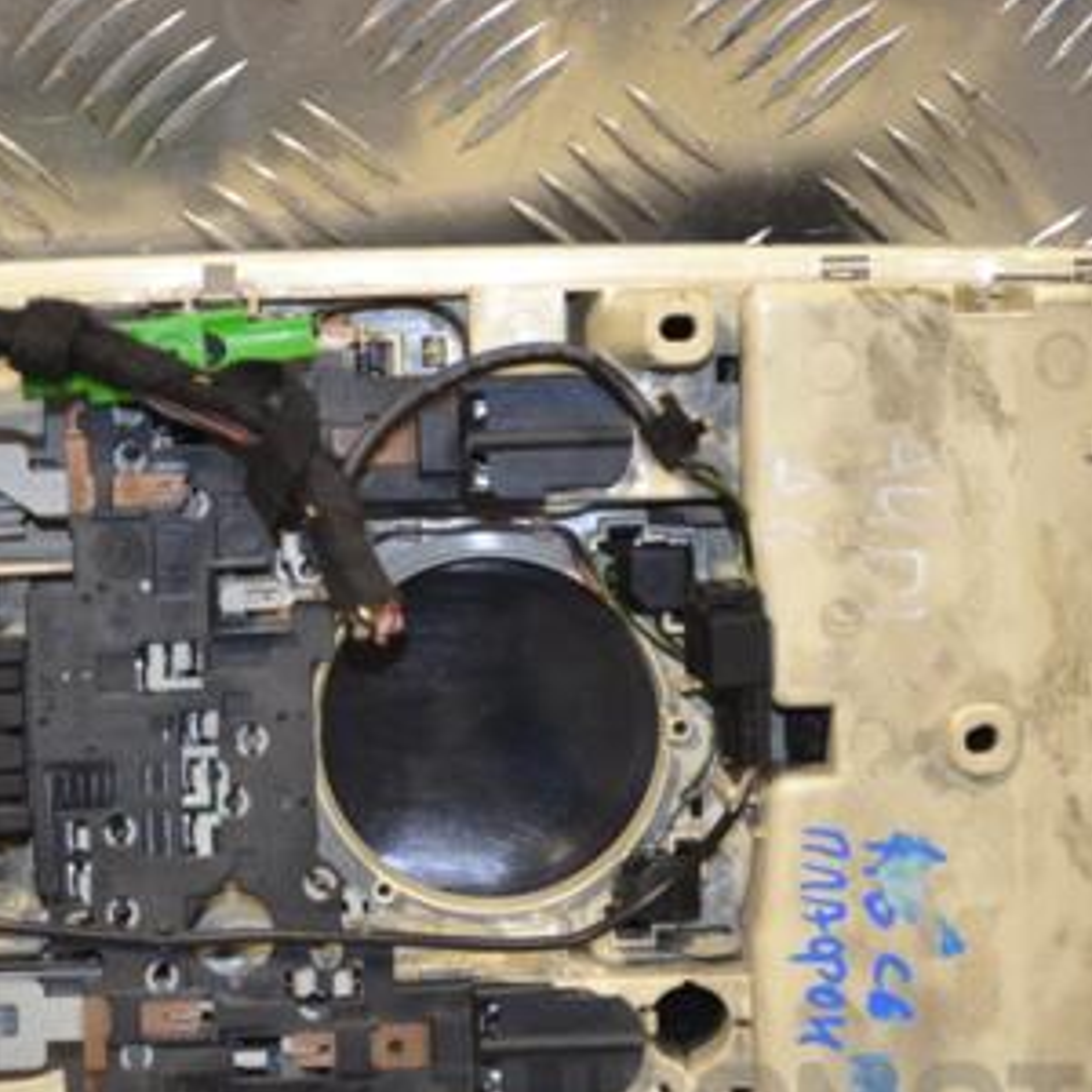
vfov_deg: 15.2
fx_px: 4099
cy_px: 633
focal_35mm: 115
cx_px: 349
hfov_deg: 15.1
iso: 400
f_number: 5.3
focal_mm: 45
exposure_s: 1/80
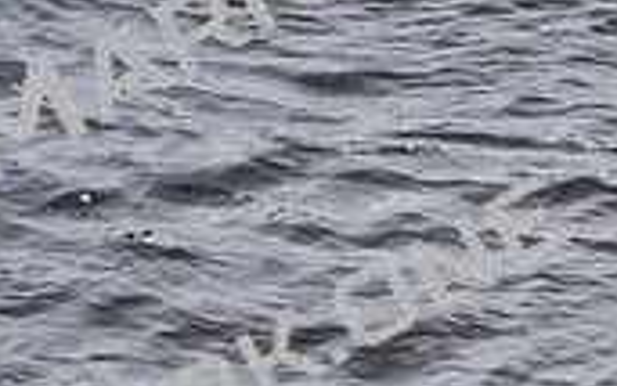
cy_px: 658
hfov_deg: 3.0
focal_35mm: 691
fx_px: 11623
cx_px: 949
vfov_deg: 1.9
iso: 320
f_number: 2.8
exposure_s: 1/2000
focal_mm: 200
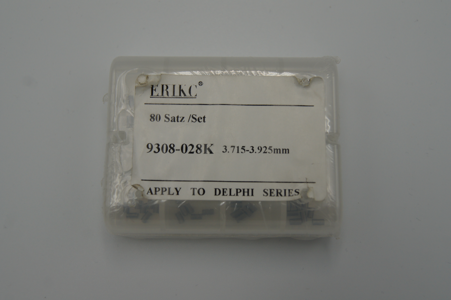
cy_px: 150
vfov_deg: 31.9
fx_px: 526
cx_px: 226
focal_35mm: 42
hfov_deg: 46.4
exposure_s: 1/400
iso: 200
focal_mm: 28
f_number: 5.6
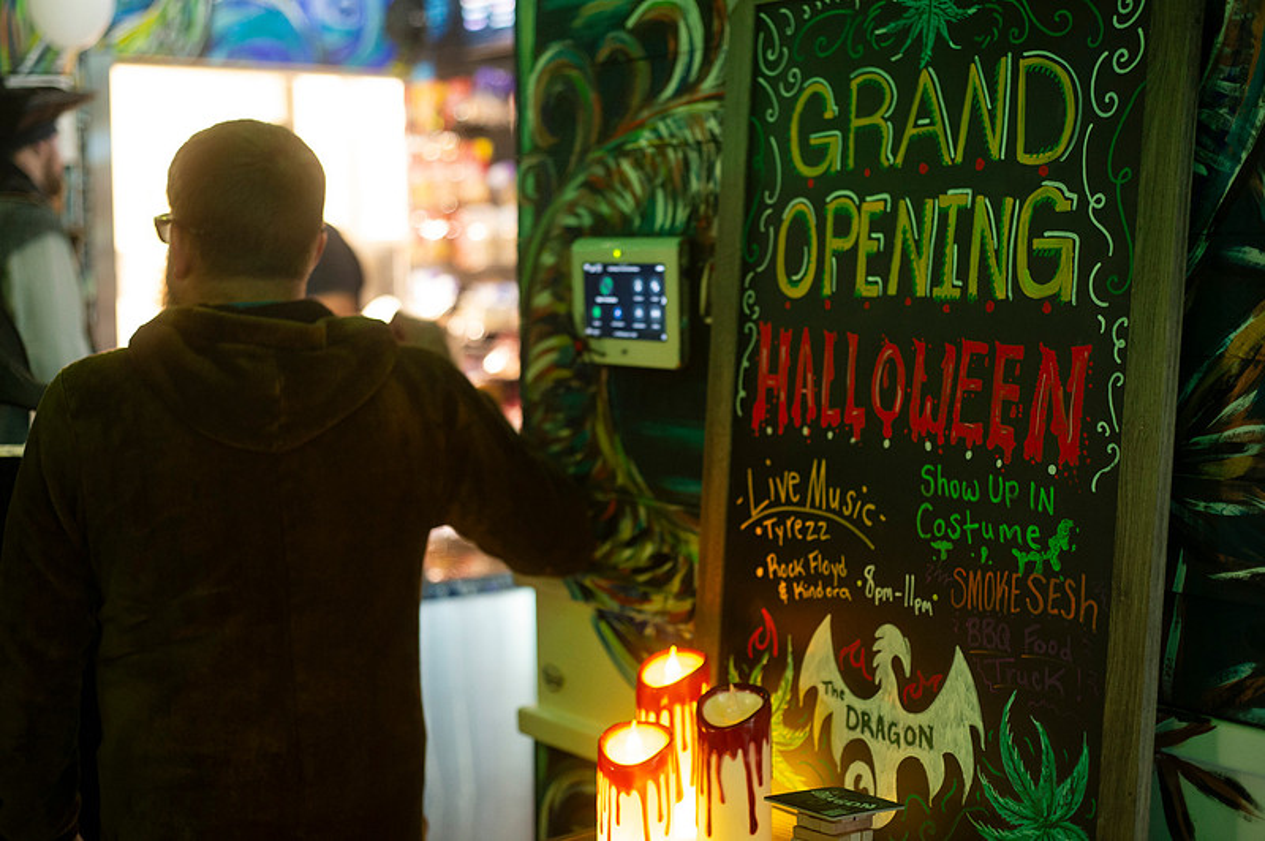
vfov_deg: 26.9
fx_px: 1755
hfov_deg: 39.6
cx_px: 632
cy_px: 420
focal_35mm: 50
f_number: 2.8
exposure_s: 1/60
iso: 3200
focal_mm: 50
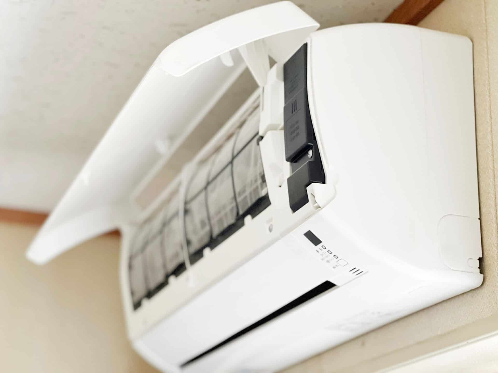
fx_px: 1108
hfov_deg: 25.3
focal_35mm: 77
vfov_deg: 19.1
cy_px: 186
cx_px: 249
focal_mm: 9
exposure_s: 1/67
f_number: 2.8
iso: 250
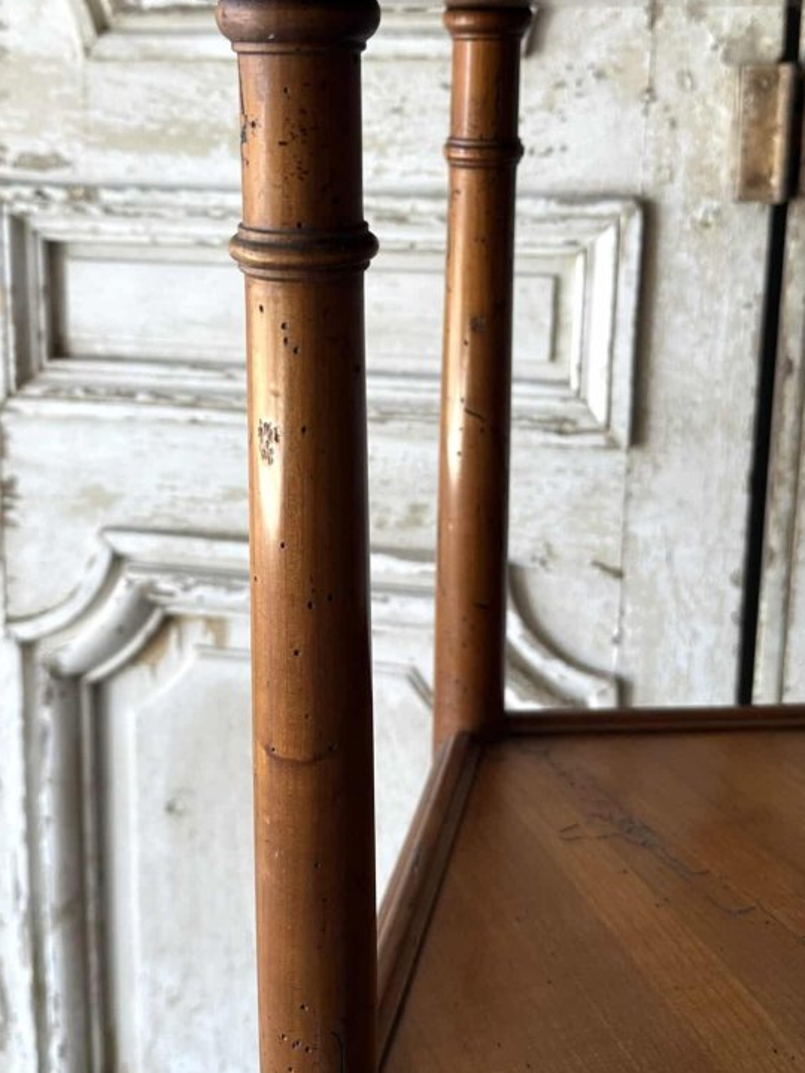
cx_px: 352
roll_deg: -0.5
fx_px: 1240
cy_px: 383
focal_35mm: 40
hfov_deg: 35.9
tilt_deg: -14.7
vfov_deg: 46.3
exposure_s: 1/157
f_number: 1.78
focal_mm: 6.86
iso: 64
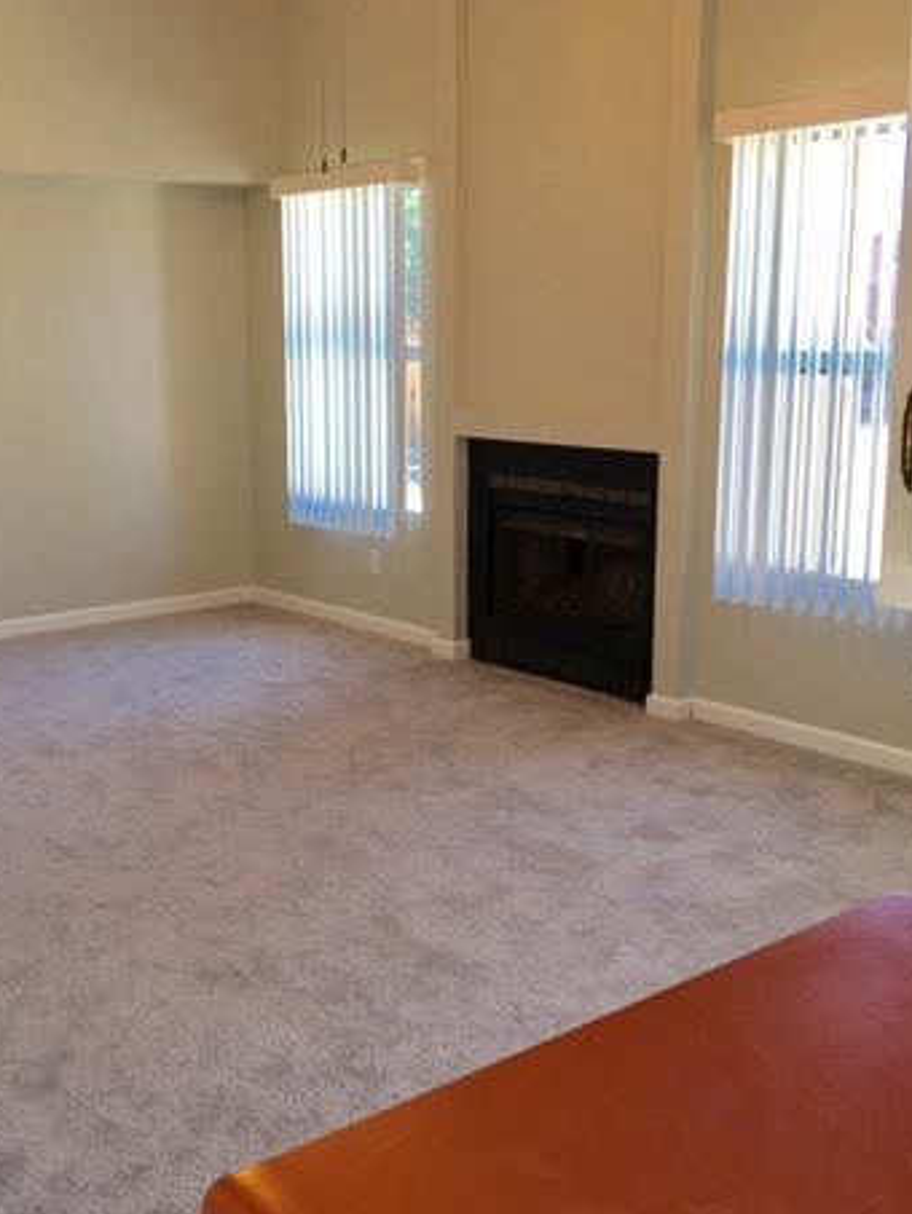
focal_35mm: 41
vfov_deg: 45.8
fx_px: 1440
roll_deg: +0.3
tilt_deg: -10.8
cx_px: 367
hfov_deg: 35.0
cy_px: 616
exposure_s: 1/36
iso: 25
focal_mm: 4.15
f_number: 2.2
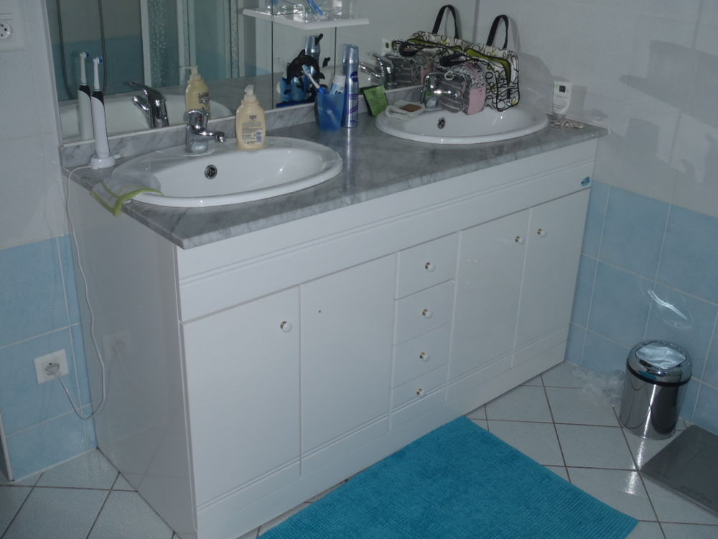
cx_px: 359
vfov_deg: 37.7
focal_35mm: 38
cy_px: 270
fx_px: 788
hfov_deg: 49.0
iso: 100
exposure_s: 1/40
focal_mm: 6.83
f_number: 4.6
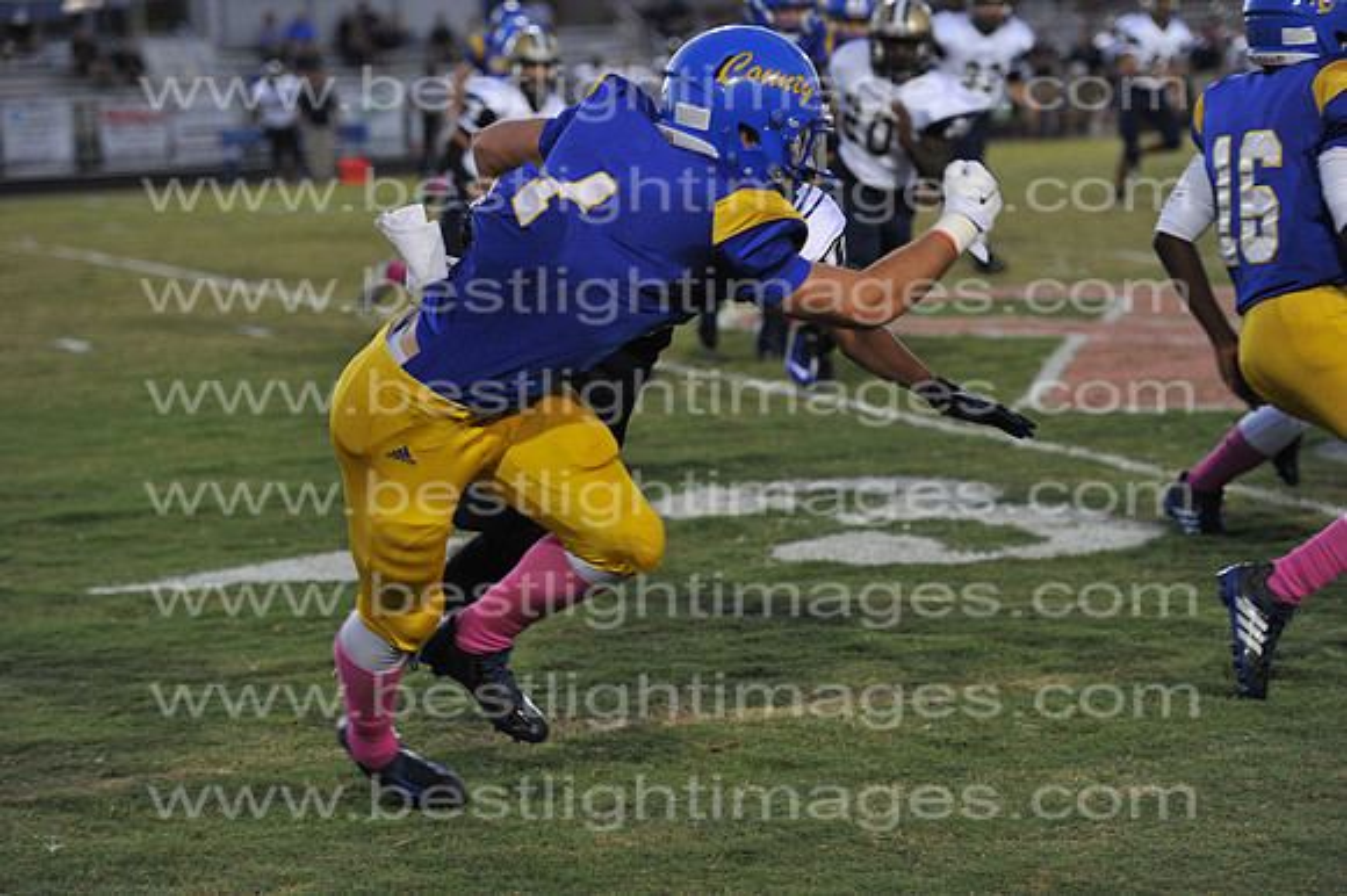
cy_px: 448
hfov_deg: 20.0
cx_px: 674
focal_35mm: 102
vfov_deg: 13.4
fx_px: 3814
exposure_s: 1/400
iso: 1600
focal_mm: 102
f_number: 3.2
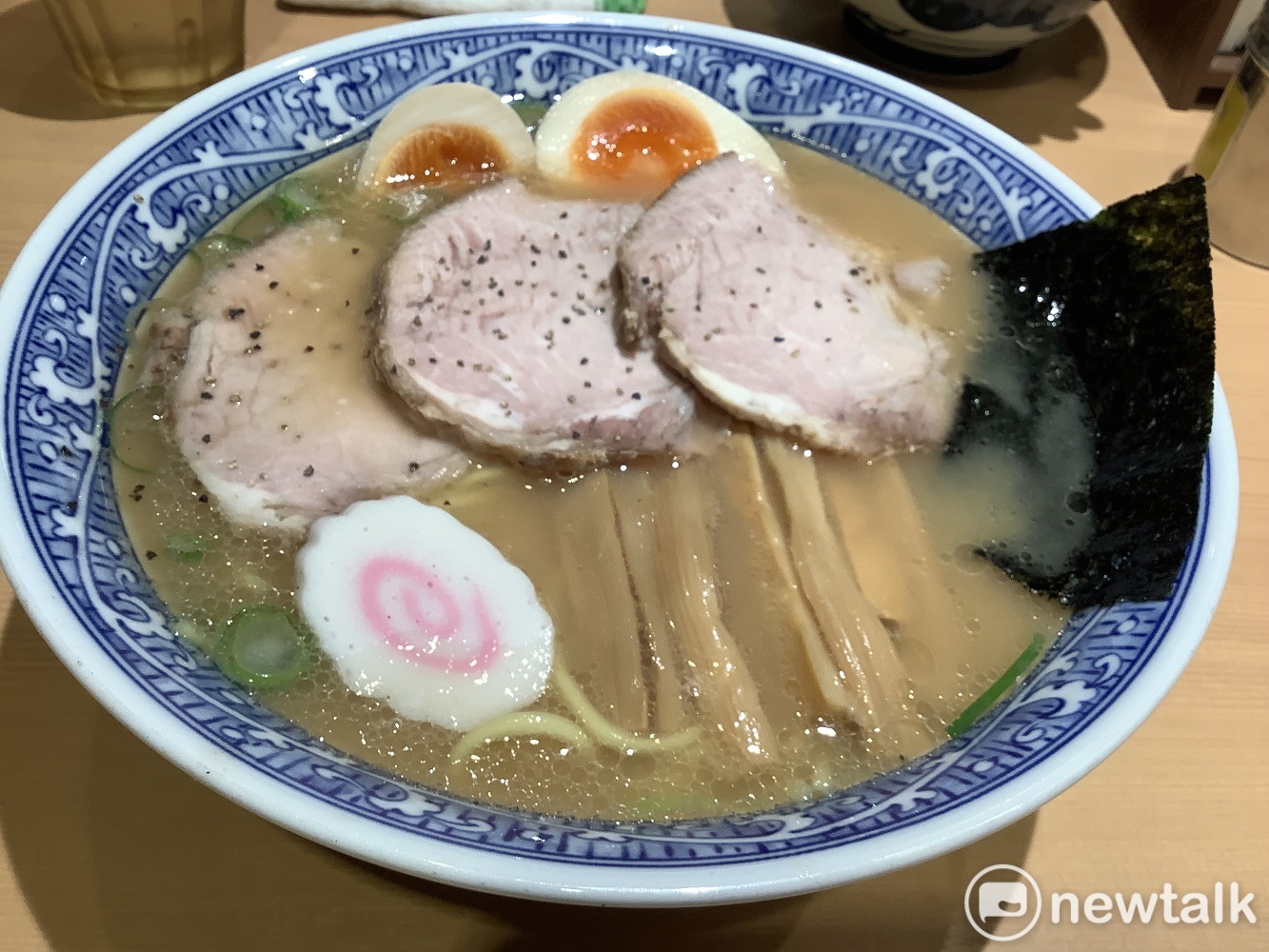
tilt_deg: -48.9
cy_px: 476
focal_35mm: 31
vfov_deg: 45.4
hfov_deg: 58.3
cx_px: 634
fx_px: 1137
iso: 50
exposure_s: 1/50
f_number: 2.4
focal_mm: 3.3
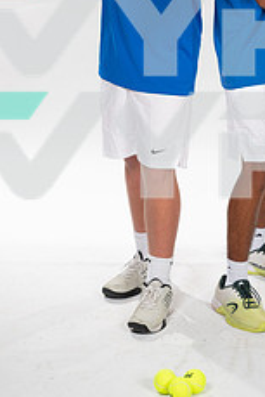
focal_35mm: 108
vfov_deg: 18.5
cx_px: 203
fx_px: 1191
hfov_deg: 12.7
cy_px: 24
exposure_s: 1/320
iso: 800
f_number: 7.1
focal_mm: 55
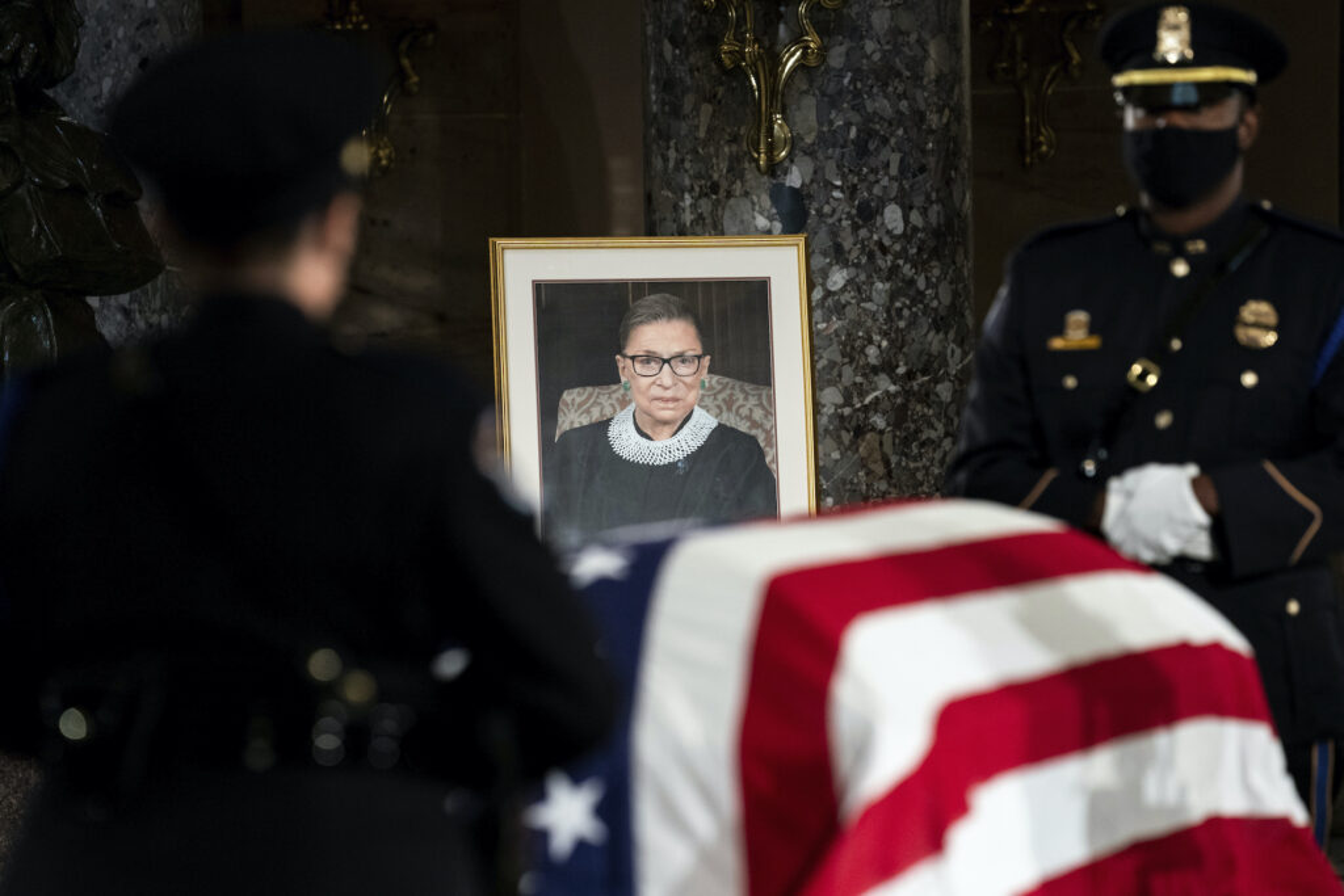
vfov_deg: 6.9
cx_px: 672
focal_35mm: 200
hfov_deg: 10.3
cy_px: 448
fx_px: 7467
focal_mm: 200
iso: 3200
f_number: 4
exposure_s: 1/320
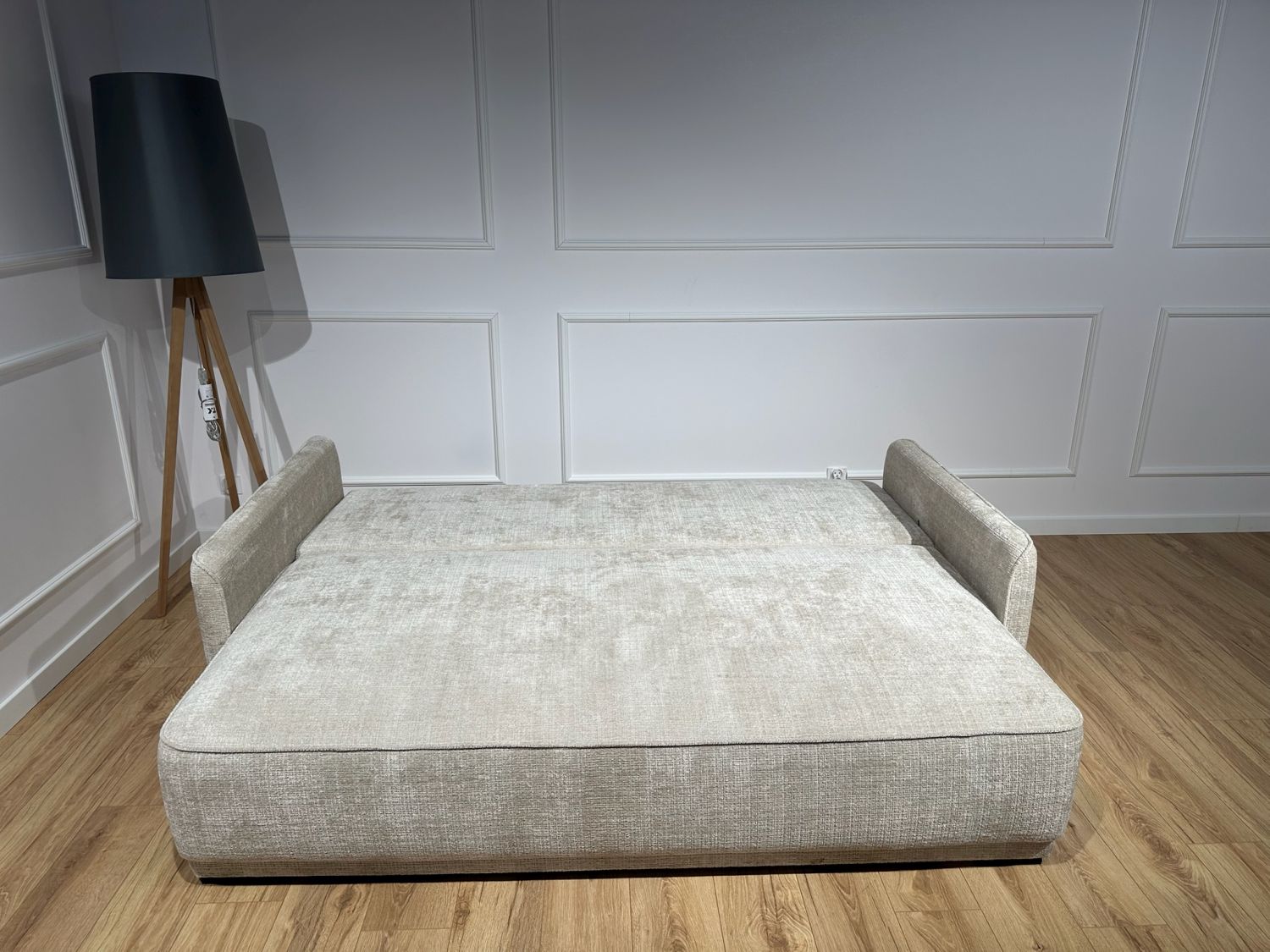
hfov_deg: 71.6
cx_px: 635
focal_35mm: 24
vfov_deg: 56.8
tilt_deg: -18.8
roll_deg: +0.0
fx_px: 881
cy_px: 476
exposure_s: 1/139
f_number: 1.78
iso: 64
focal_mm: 6.86
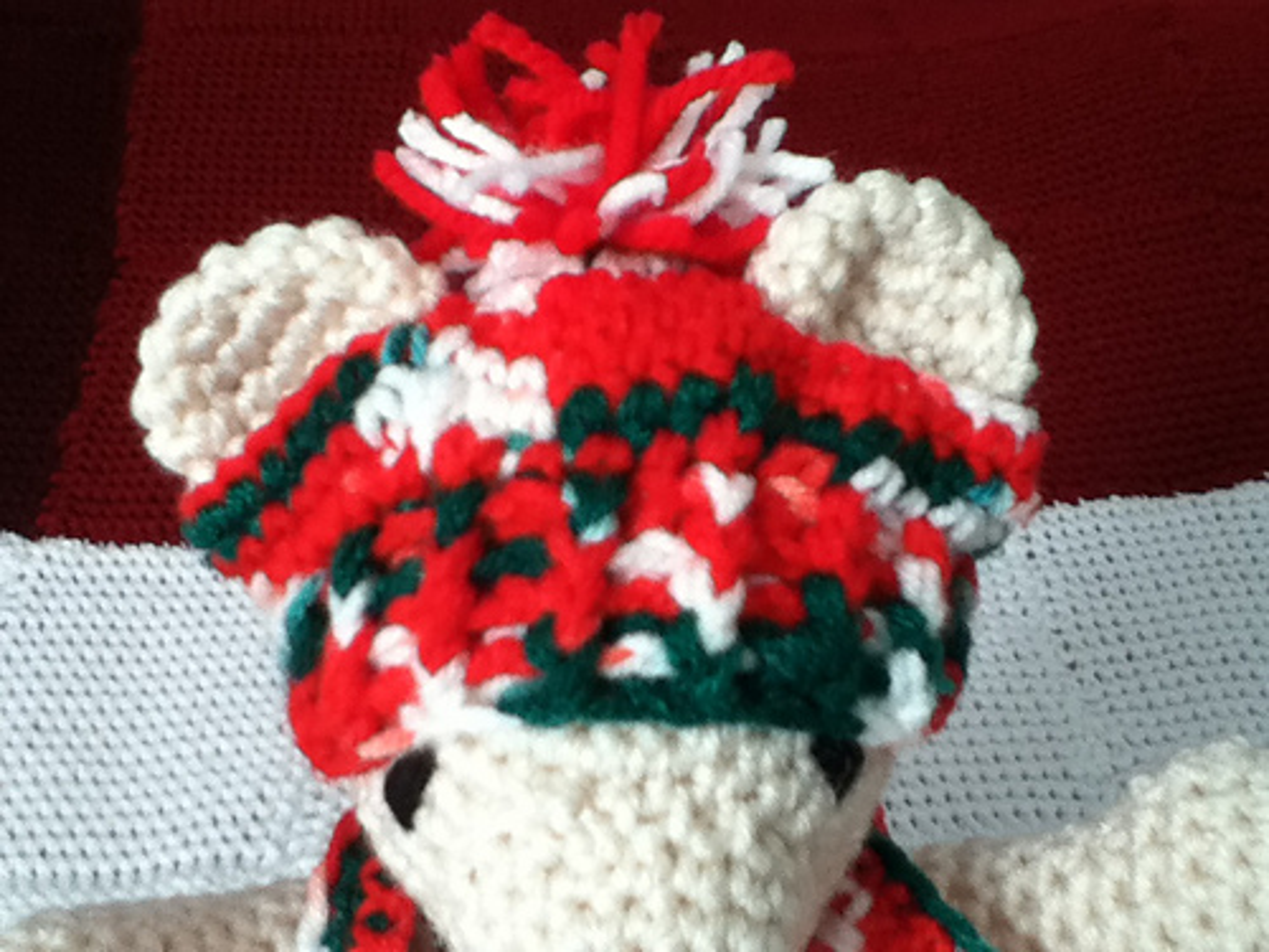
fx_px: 1173
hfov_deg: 56.8
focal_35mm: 32
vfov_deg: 44.2
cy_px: 476
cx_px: 634
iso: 160
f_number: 2.4
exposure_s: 1/30
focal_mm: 3.85
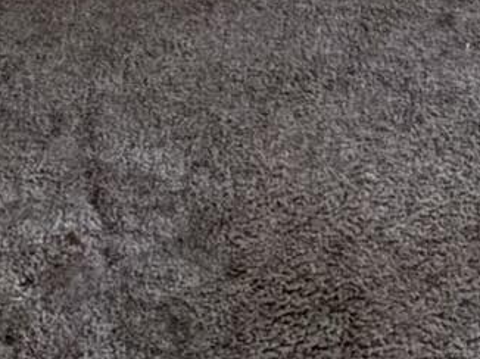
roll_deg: +0.3
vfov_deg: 11.9
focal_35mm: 88
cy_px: -605
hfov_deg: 20.9
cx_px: 561
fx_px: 1219
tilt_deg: -5.7
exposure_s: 1/60
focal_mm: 2.22
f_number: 2.2
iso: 320
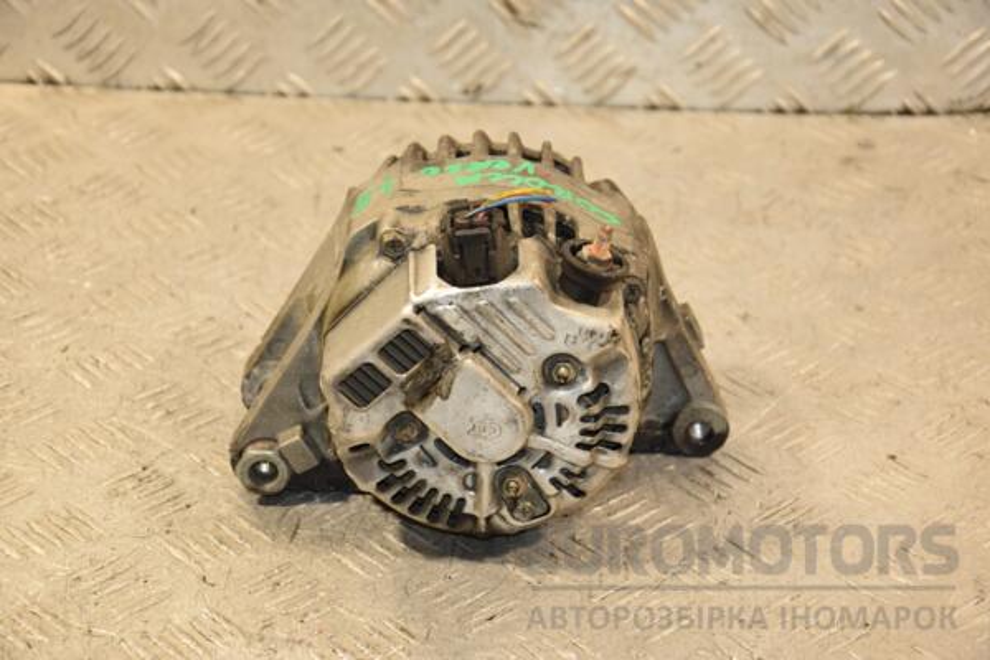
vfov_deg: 13.8
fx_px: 2722
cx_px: 495
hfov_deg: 20.6
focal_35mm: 99
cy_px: 330
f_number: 5.3
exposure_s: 1/125
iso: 800
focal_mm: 66
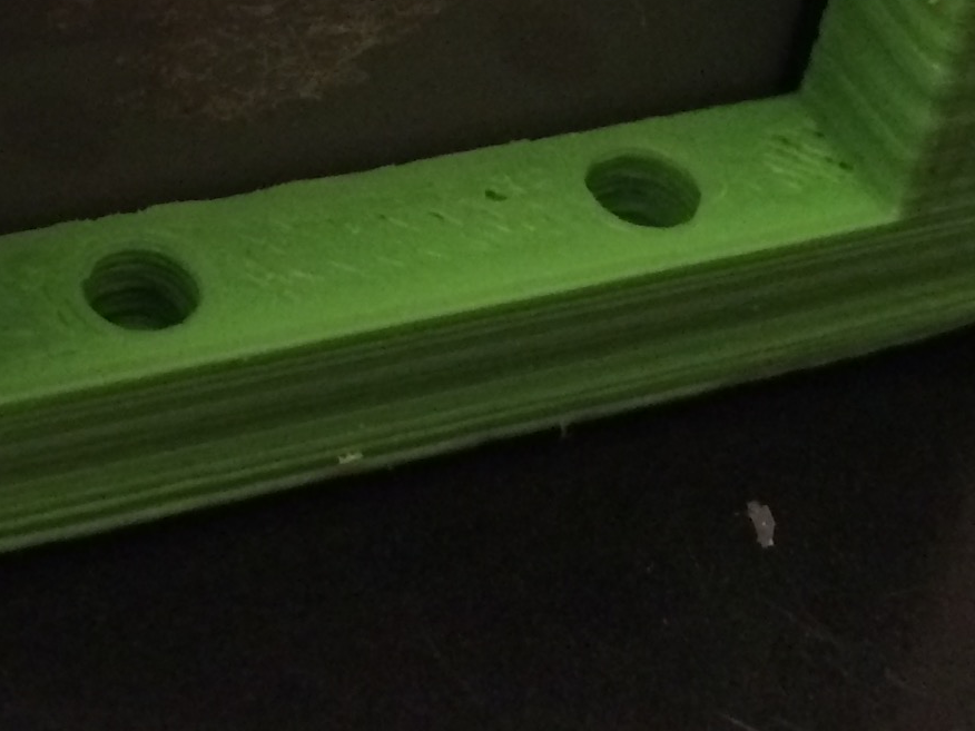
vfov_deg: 13.1
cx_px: 405
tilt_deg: -32.3
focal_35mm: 108
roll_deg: -10.1
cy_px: -275
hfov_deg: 18.2
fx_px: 3042
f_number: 2.2
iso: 320
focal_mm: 4.15
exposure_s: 1/25
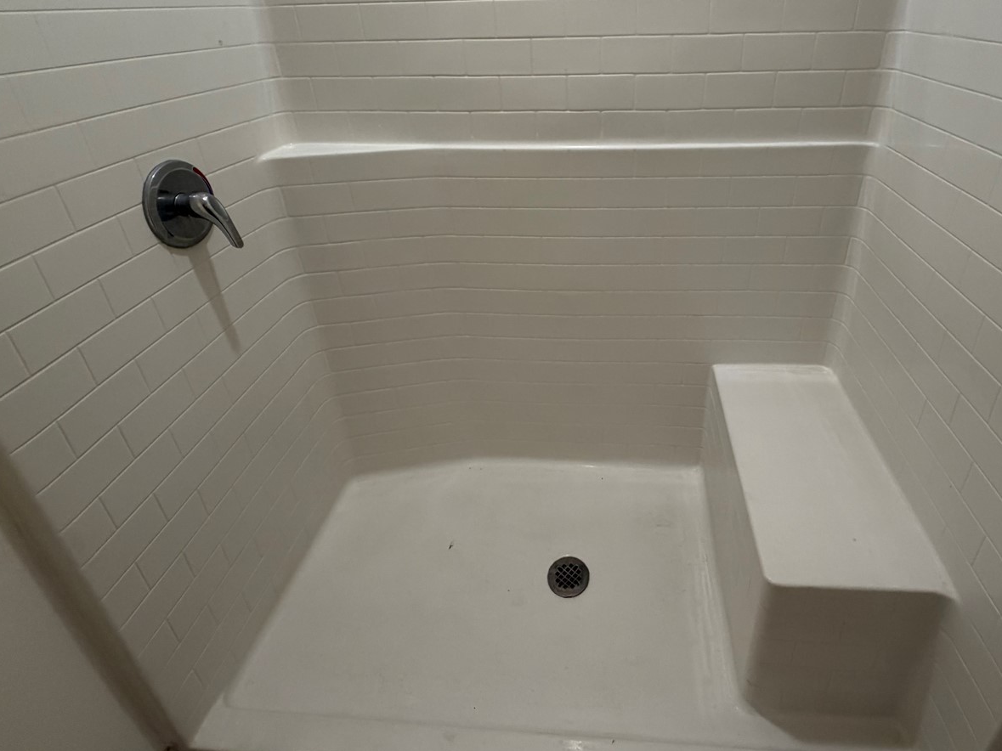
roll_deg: +1.6
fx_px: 550
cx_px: 582
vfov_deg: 66.8
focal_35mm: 19
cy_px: 251
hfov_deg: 84.0
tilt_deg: -24.0
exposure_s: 1/120
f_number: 2.2
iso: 200
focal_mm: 2.22
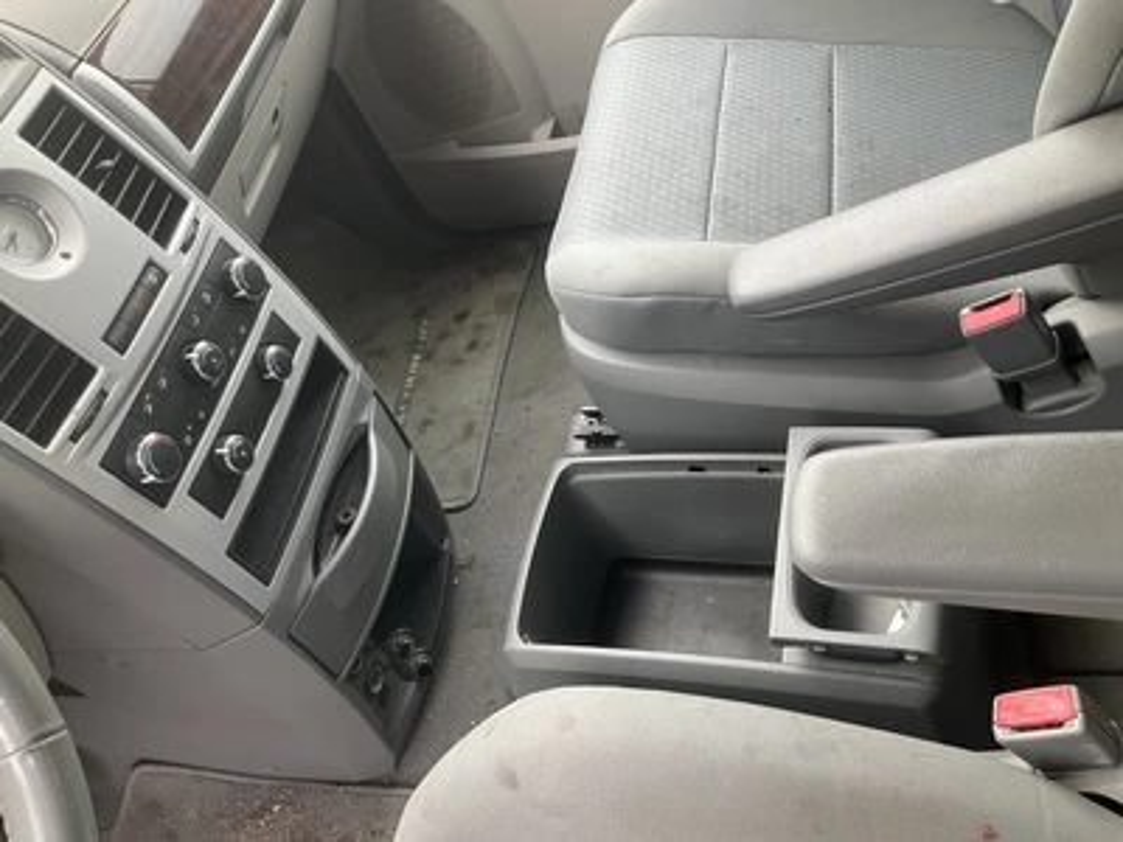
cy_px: 421
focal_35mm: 29
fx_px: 941
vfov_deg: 48.2
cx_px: 562
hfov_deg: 61.7
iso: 40
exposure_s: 1/122
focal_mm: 3
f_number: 1.8
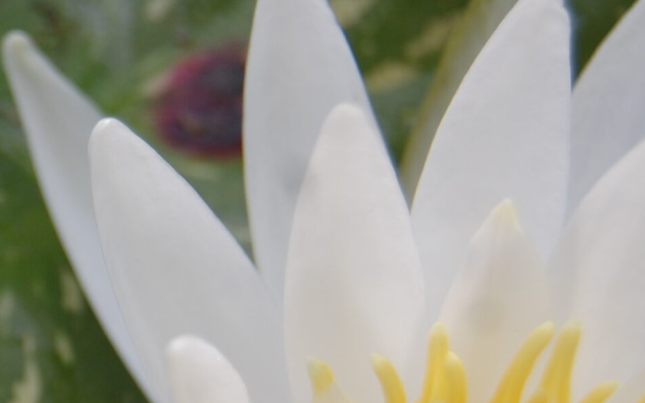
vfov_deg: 10.2
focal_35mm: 128
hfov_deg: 15.8
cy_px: 281
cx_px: -68
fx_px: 2257
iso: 200
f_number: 4.5
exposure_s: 1/640
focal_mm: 31
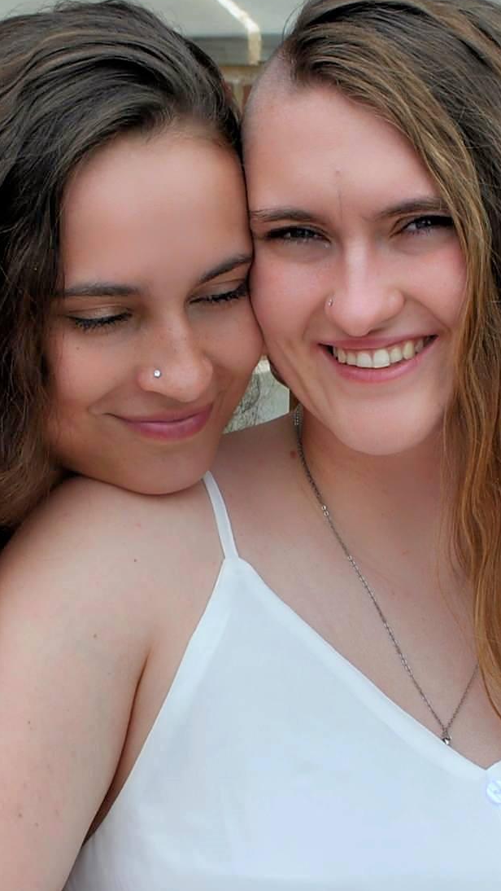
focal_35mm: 100
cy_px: 572
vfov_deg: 21.3
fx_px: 2360
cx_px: 173
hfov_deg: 12.1
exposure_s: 1/250
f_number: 8
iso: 100
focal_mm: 24
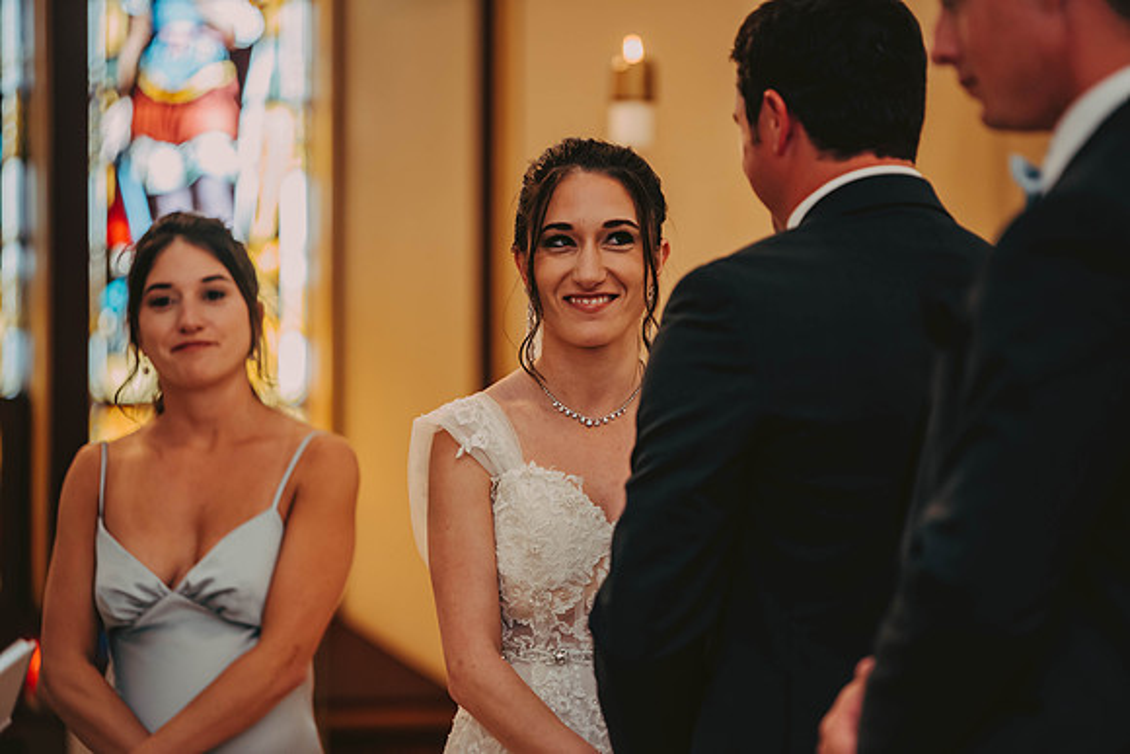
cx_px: 565
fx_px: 5337
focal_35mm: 170
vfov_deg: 8.1
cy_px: 377
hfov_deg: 12.1
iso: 800
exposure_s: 1/80
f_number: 2.8
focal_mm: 170
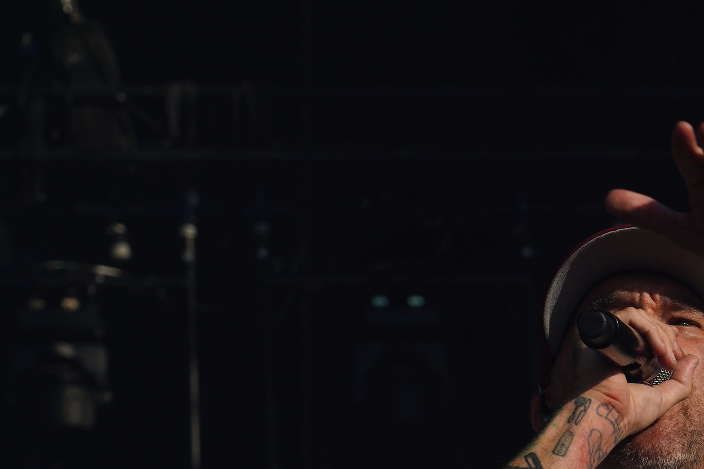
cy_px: 606
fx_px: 5690
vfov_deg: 4.7
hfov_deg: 7.0
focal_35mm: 291
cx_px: 782
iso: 100
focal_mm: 105
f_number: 8
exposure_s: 1/500
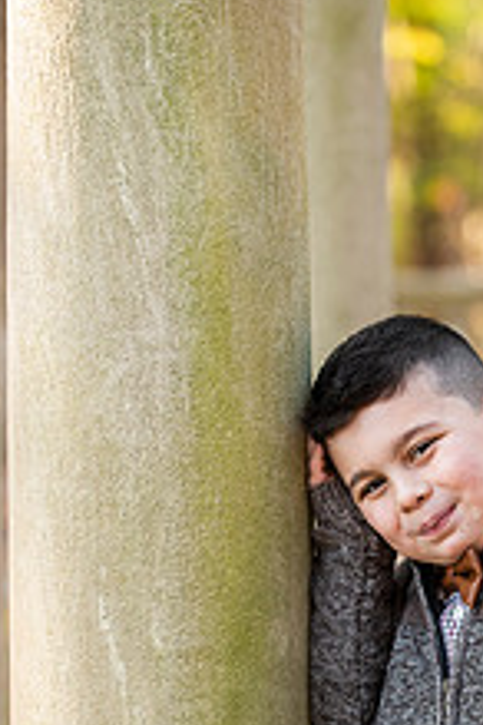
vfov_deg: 8.3
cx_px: 410
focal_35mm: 247
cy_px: 639
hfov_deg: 5.6
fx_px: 4970
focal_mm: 120
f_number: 3.5
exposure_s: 1/200
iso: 320
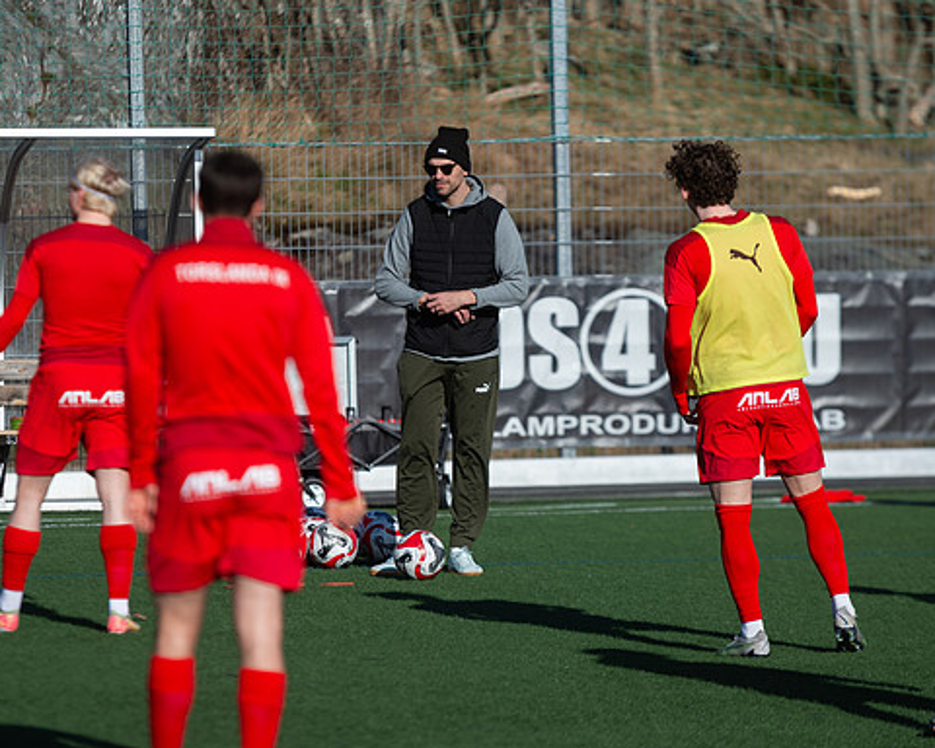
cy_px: 374
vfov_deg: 6.7
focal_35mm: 230
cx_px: 444
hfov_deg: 8.4
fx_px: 6365
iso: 100
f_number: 3.2
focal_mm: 200
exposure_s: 1/1600
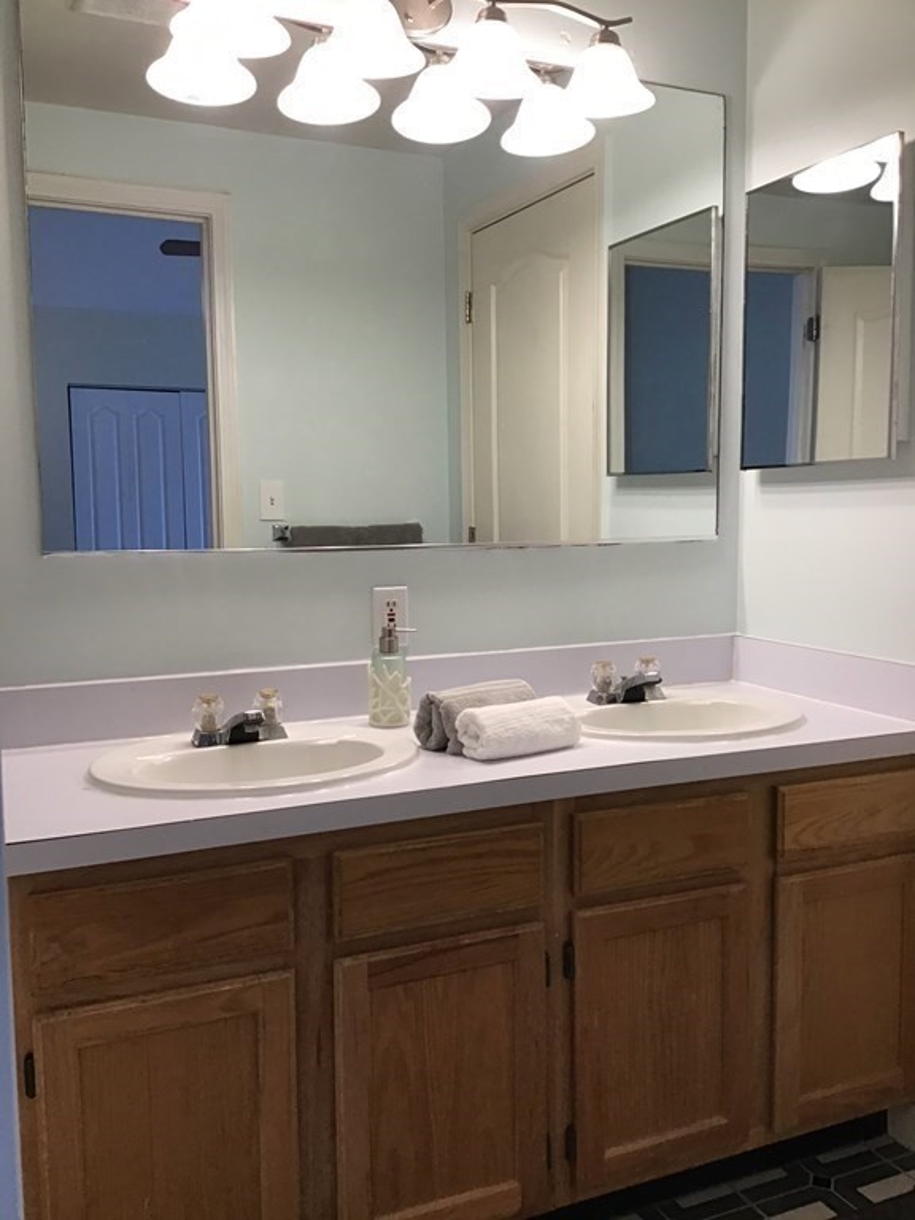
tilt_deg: -5.1
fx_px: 1093
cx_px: 458
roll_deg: +1.3
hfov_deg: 45.4
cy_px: 610
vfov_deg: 58.4
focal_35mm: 31
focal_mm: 3.3
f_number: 2.4
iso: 50
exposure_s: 1/30
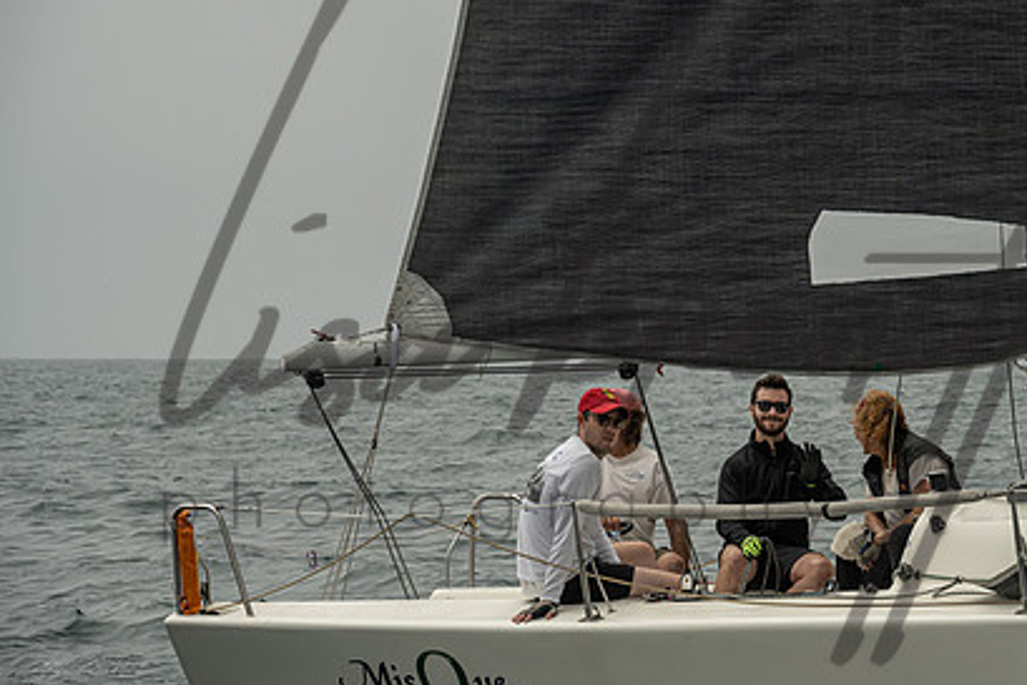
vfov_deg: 9.3
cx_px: 721
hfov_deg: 13.9
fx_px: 4195
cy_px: 317
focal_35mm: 147
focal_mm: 103
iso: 400
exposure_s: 1/2000
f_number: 6.3
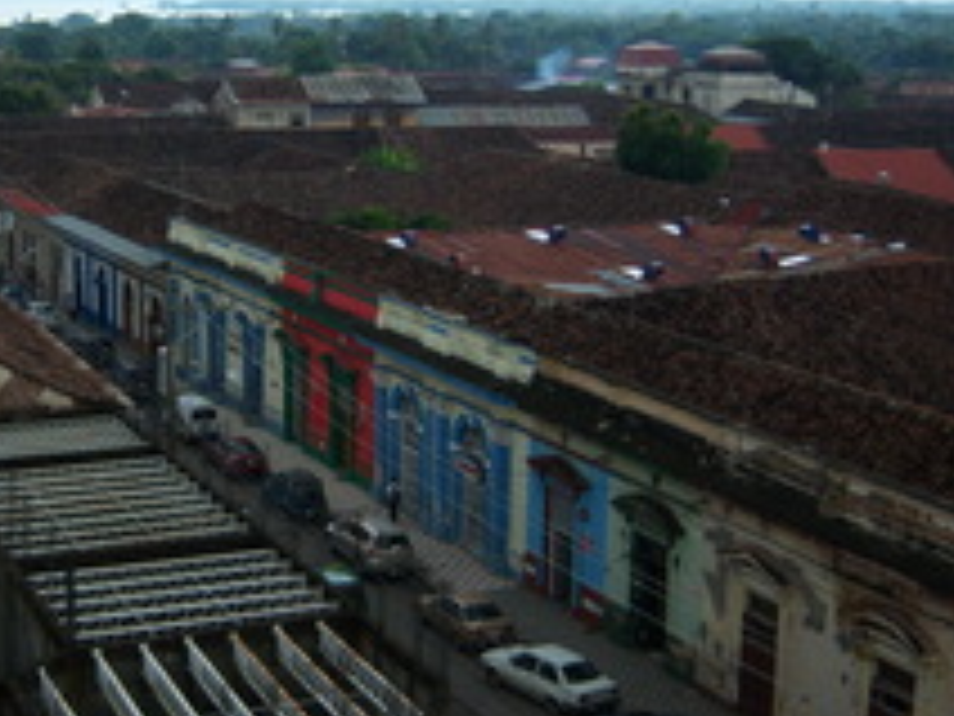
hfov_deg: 30.8
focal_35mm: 62
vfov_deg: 23.6
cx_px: 268
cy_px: 338
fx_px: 1709
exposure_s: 1/1000
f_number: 2.8
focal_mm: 7.5
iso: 80
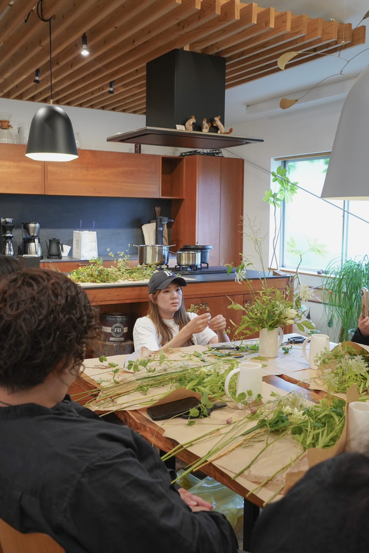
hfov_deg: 37.9
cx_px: 184
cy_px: 276
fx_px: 538
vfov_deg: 54.4
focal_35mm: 35
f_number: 6.3
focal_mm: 35
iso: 2500
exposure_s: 1/40
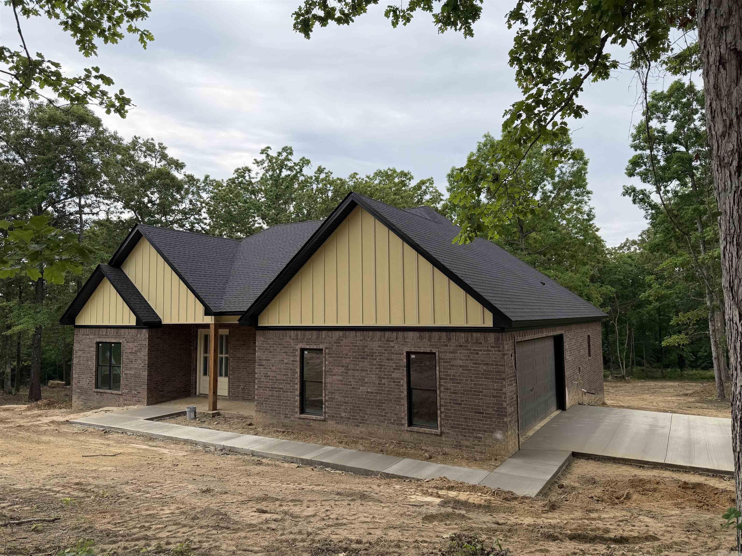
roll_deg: +1.0
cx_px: 371
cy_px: 278
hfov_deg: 71.6
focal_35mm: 24
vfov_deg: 56.8
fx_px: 514
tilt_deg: +4.6
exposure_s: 1/2299
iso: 80
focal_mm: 6.76
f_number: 1.78
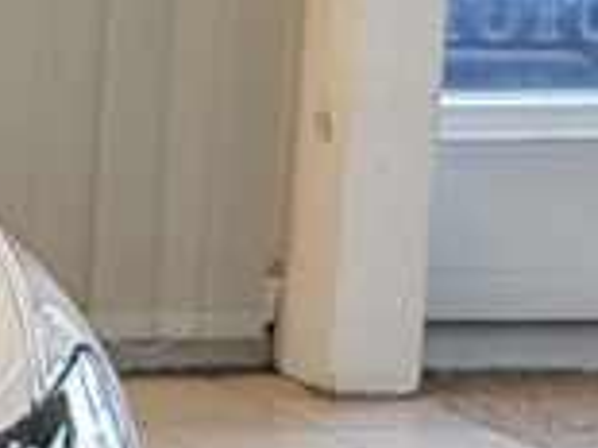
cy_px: 421
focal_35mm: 225
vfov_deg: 6.6
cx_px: -1238
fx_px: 3884
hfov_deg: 7.6
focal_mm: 5.4
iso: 50
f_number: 1.6
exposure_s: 1/130
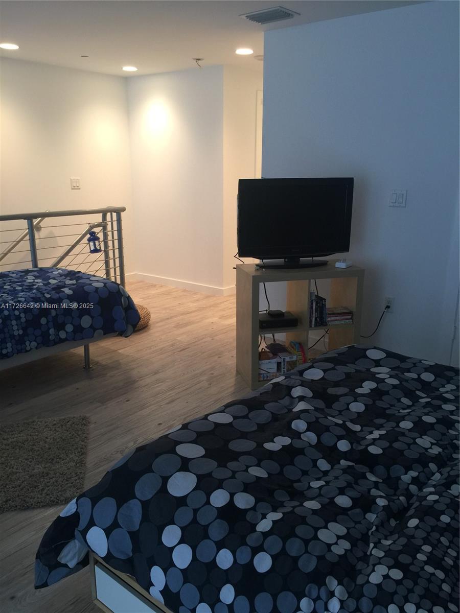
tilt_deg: -13.4
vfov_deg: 61.7
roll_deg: -0.2
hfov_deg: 48.2
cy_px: 306
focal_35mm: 29
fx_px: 514
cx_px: 230
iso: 50
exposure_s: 1/15
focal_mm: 4.15
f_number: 2.2
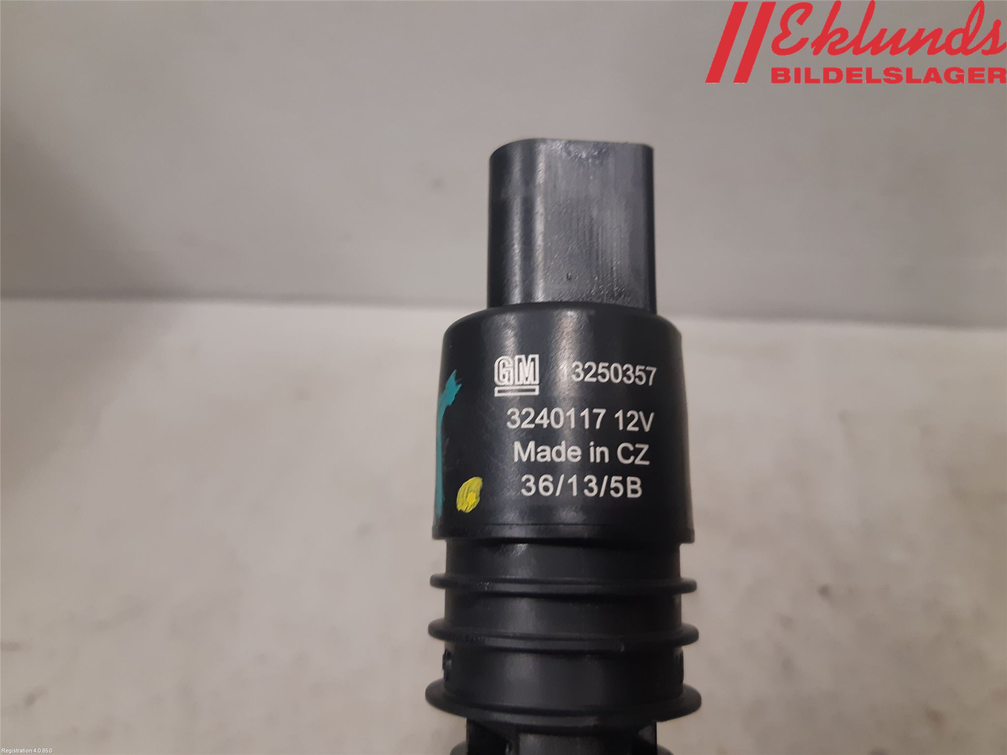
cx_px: 504
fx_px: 756
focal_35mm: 26
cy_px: 378
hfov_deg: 67.3
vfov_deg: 53.1
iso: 160
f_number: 1.7
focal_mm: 3.93
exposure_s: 1/50
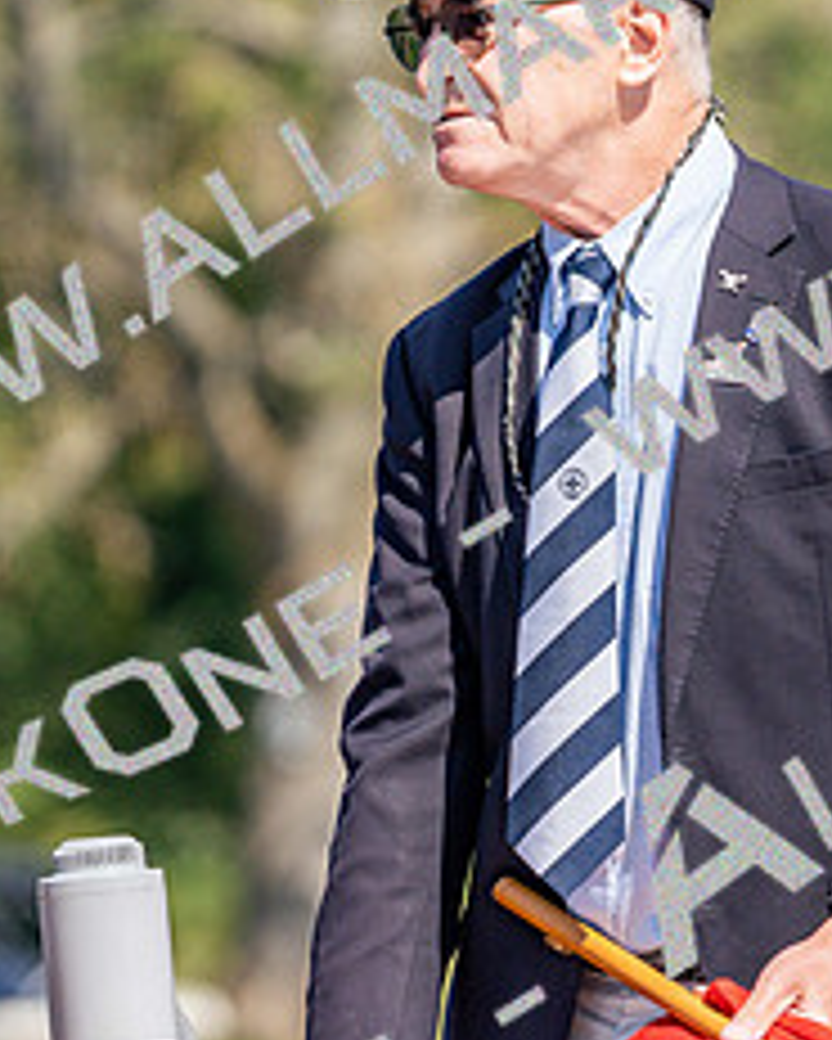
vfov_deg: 2.8
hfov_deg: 2.2
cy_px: 552
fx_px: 21347
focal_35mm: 694
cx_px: 256
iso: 400
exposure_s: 1/2000
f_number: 5.6
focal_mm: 295
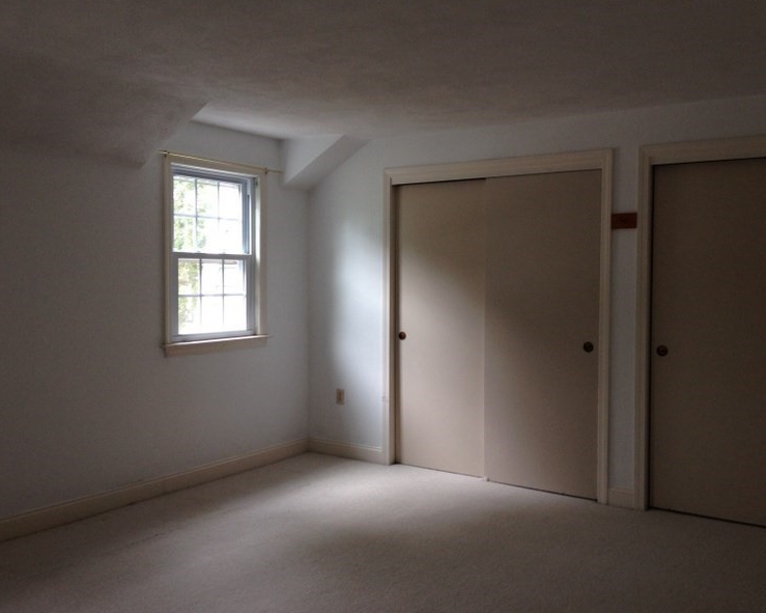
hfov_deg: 49.1
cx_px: 385
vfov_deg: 40.1
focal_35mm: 37
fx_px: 839
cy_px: 303
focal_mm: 4.28
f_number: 2.4
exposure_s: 1/30
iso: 64
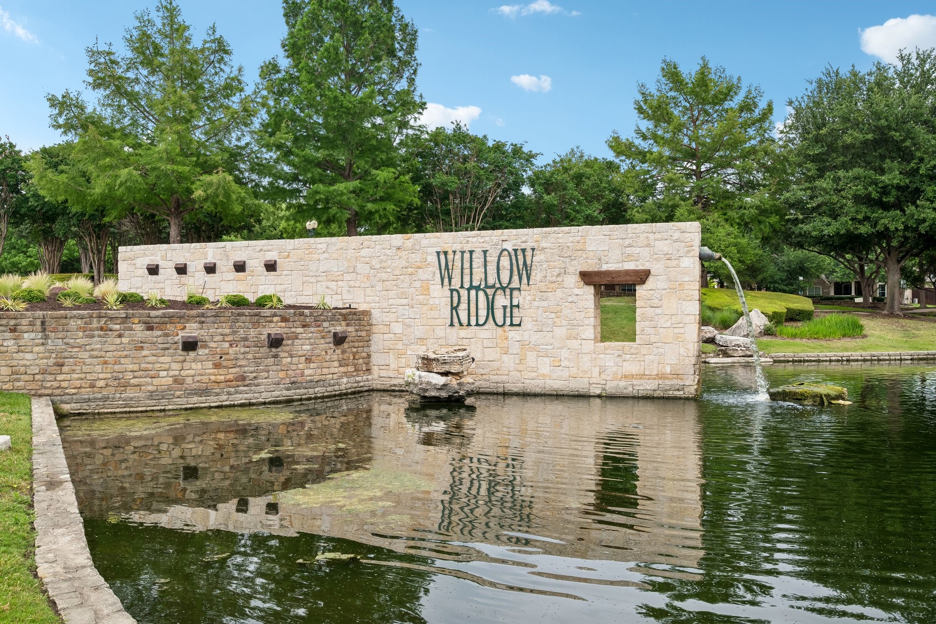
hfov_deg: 61.9
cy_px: 312
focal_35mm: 30
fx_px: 780
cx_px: 468
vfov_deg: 43.6
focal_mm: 30
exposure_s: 1/640
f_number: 8
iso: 400
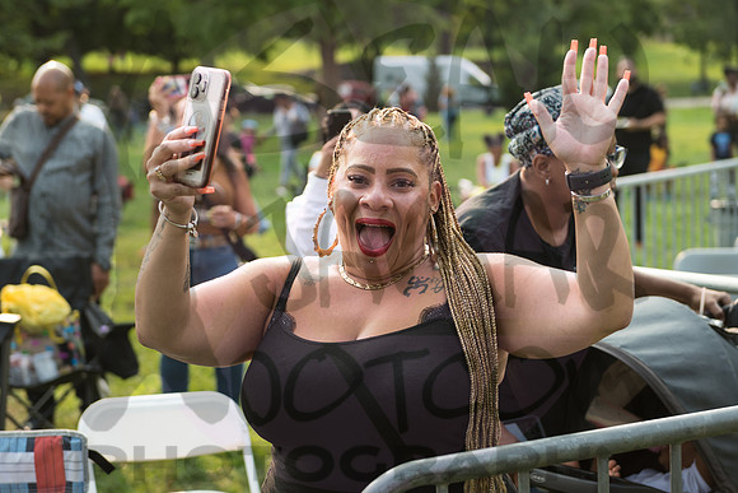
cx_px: 377
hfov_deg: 25.2
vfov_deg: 17.0
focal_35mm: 80
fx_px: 1649
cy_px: 286
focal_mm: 66
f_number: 3.5
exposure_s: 1/250
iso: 200
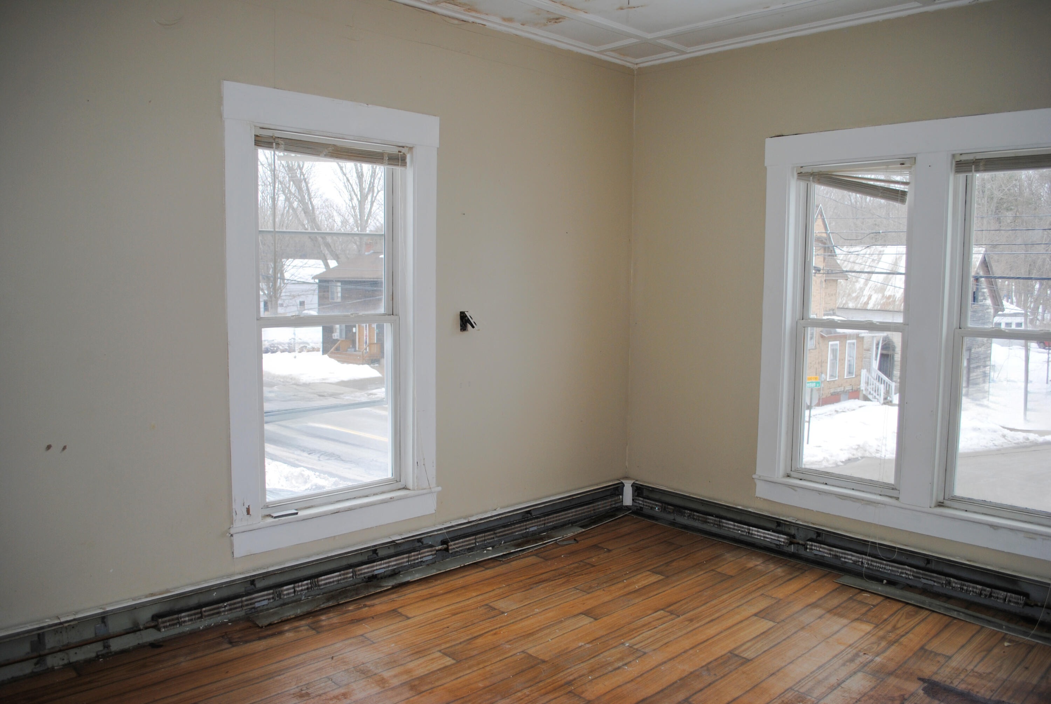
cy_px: 352
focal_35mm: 27
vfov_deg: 48.0
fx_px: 789
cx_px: 526
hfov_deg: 67.3
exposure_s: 1/125
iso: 100
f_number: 3.5
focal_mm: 18
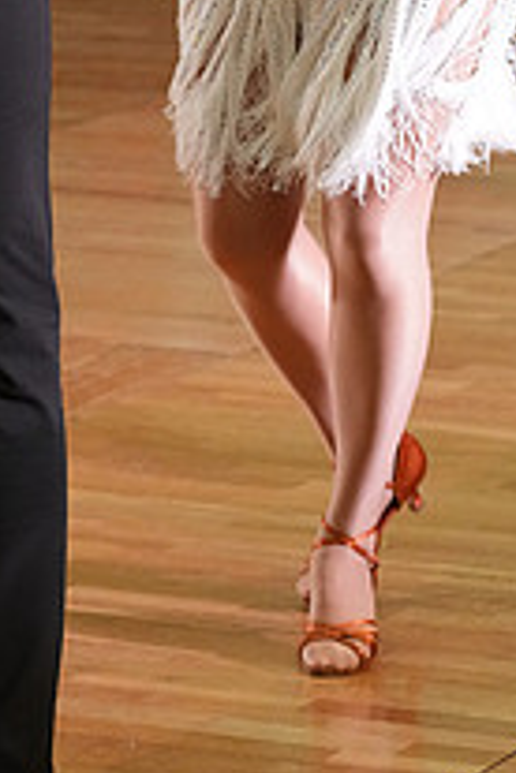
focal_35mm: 255
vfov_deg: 8.0
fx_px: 5482
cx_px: -2
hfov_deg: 5.4
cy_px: -190
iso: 3200
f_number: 5.6
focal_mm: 91
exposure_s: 1/200
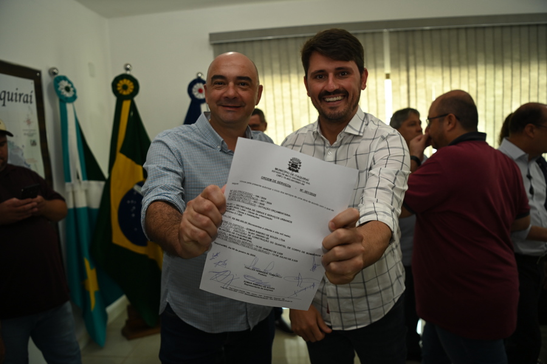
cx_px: 274
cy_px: 182
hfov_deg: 73.8
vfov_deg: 53.1
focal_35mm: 24
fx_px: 364
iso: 640
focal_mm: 24
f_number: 2.8
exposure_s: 1/200
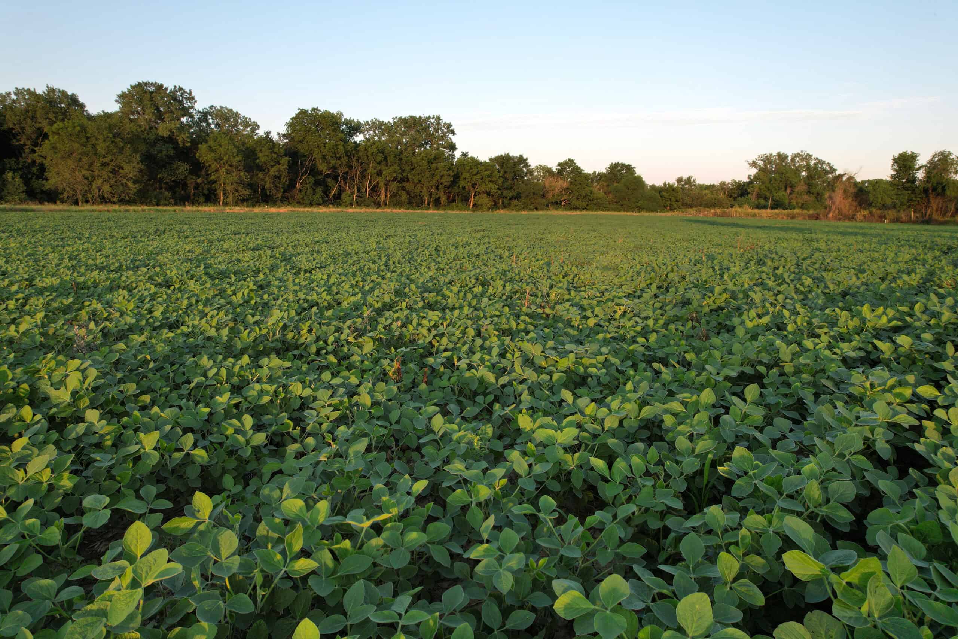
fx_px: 585
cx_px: 479
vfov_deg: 57.2
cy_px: 320
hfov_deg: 78.6
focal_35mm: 22
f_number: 2.8
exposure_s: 1/500
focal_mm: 8.4
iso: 100
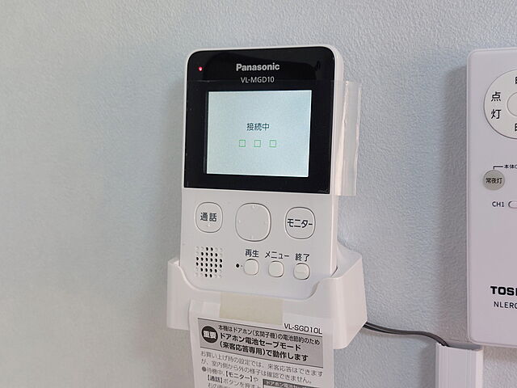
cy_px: 194
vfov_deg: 56.8
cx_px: 258
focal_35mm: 24
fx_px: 358
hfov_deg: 71.6
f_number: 1.8
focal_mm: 5.23
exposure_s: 1/60
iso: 64
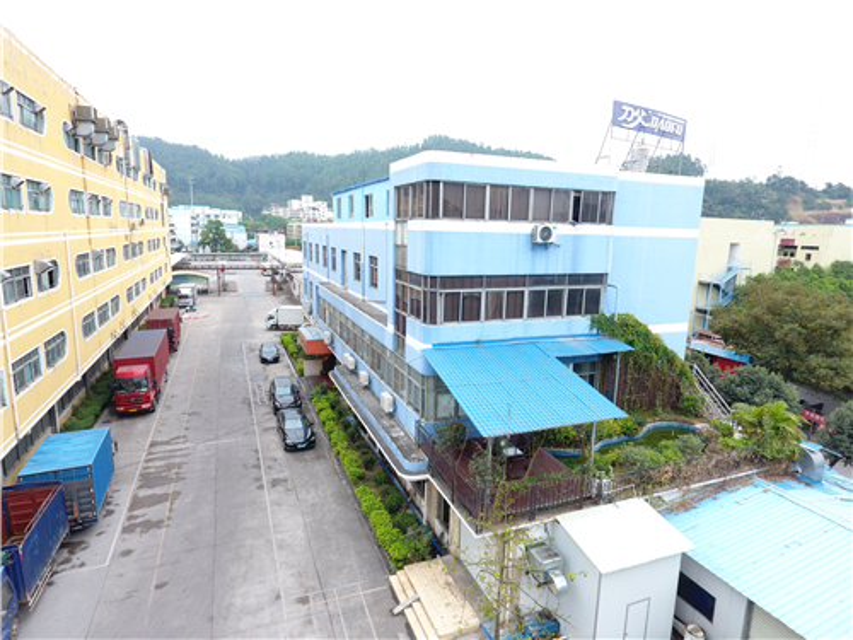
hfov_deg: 81.7
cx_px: 426
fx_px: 493
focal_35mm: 20
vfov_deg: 66.0
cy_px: 320
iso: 200
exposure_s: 1/240
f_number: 2.8
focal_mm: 3.61
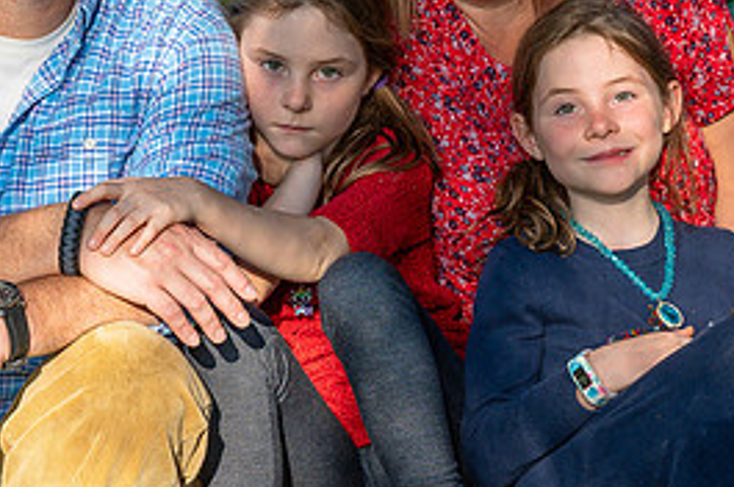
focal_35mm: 183
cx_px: 404
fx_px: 3727
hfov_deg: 11.2
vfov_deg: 7.5
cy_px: 147
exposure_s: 1/160
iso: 200
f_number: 6.3
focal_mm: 70
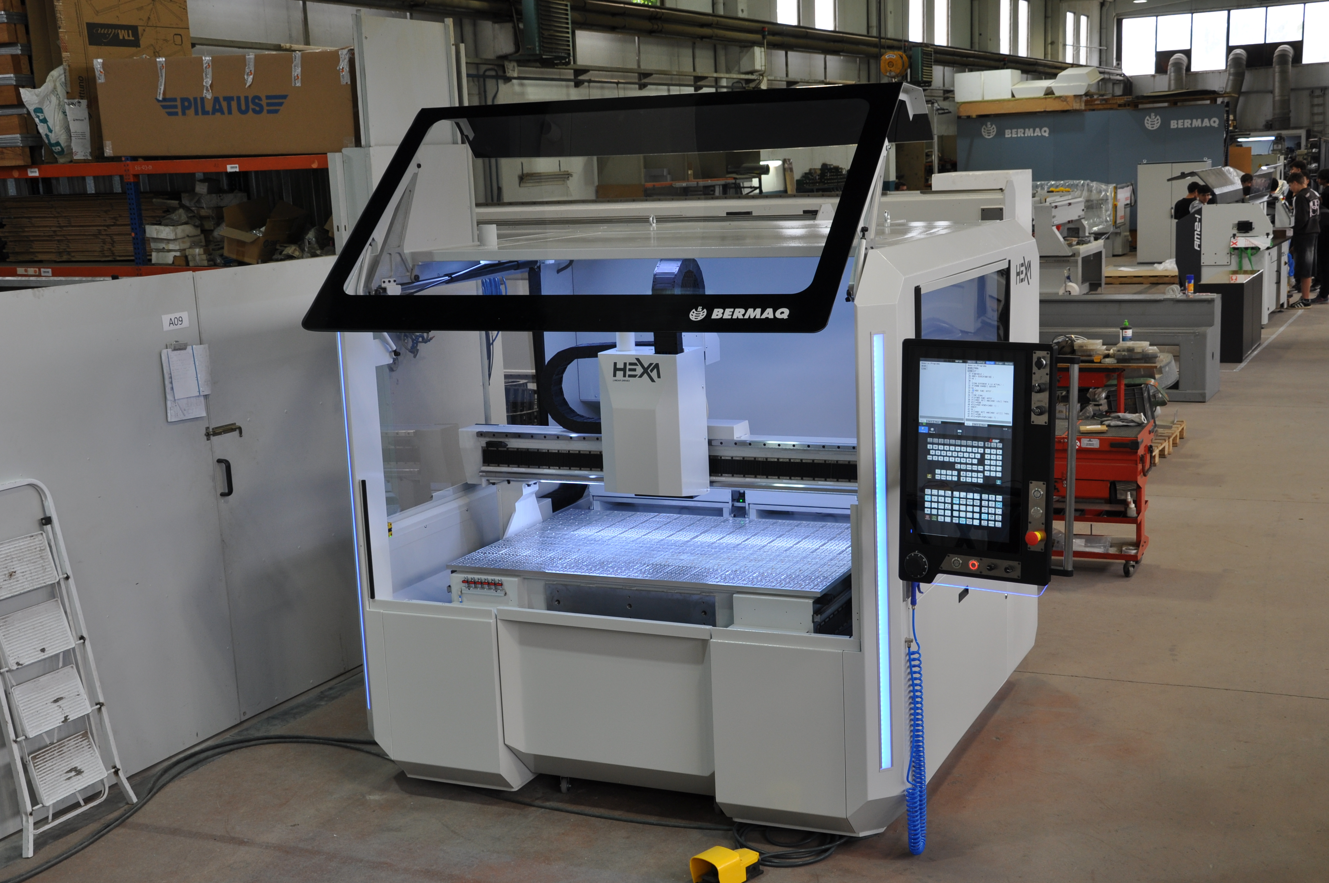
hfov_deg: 45.4
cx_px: 718
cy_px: 483
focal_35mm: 43
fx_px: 1585
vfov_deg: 31.1
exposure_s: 1/30
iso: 220
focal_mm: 26
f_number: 5.6
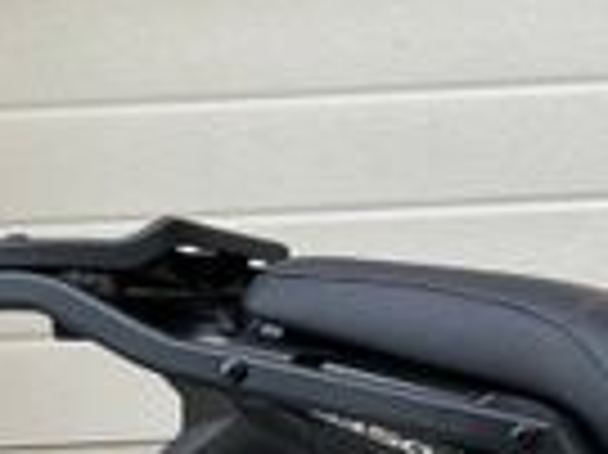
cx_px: 1329
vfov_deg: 9.5
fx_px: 2702
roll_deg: +2.3
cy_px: 548
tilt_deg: -11.6
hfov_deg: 11.2
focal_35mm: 154
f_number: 1.6
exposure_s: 1/309
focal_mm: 5.1
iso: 50
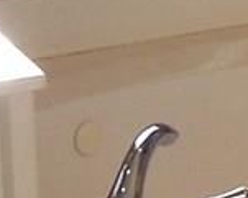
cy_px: -8
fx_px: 1843
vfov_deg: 6.1
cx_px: 343
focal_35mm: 251
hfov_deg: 7.6
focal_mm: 6.3
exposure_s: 1/60
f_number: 2.8
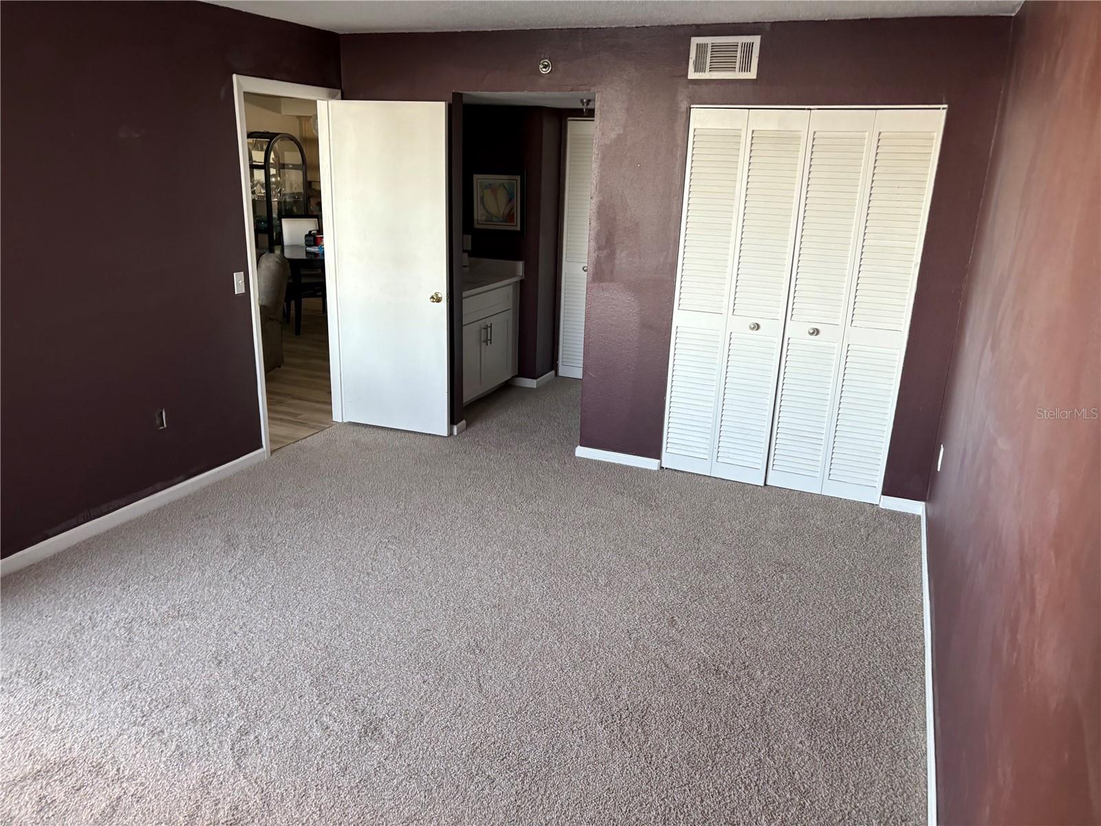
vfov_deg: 53.1
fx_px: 827
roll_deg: -1.9
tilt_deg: -16.3
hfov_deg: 67.3
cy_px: 413
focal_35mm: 26
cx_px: 550
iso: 160
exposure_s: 1/60
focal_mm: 5.96
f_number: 1.6
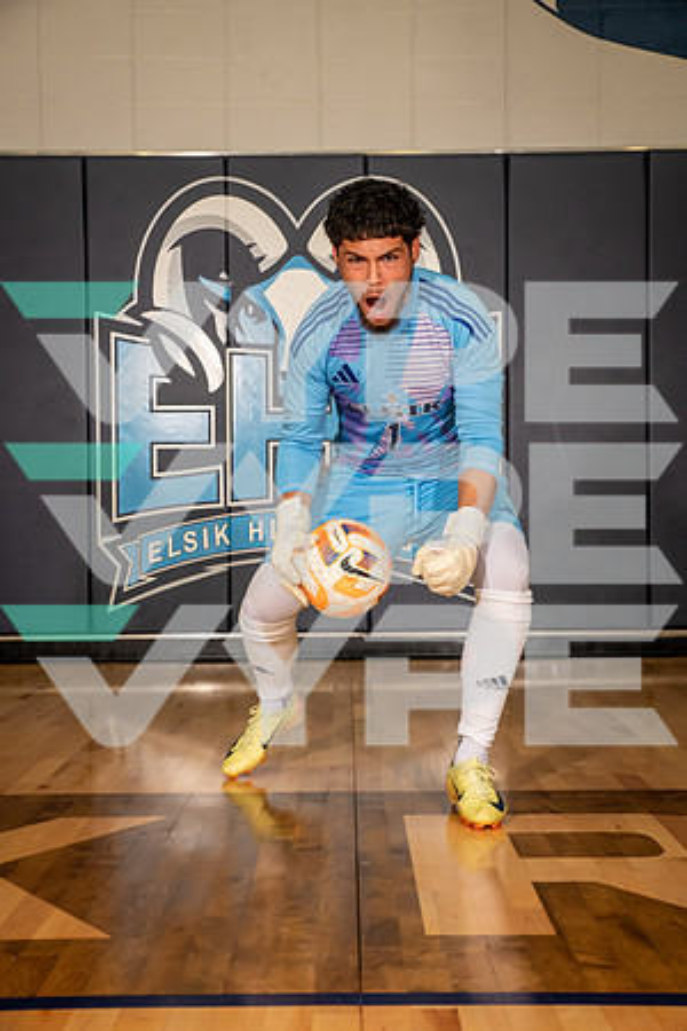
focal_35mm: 52
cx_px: 344
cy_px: 516
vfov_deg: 38.2
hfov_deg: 26.0
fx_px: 1488
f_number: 6.3
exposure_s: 1/320
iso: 800
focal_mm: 52
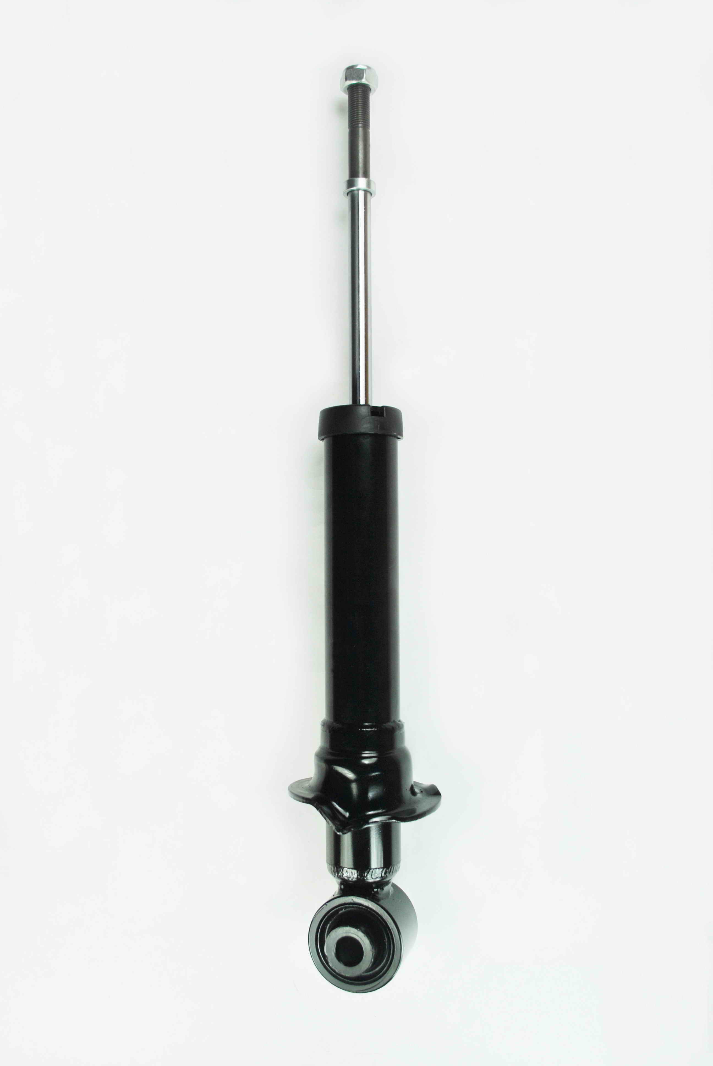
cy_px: 533
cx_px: 356
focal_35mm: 33
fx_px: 978
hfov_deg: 40.1
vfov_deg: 57.2
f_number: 5.6
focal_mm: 22
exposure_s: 1/125
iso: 125
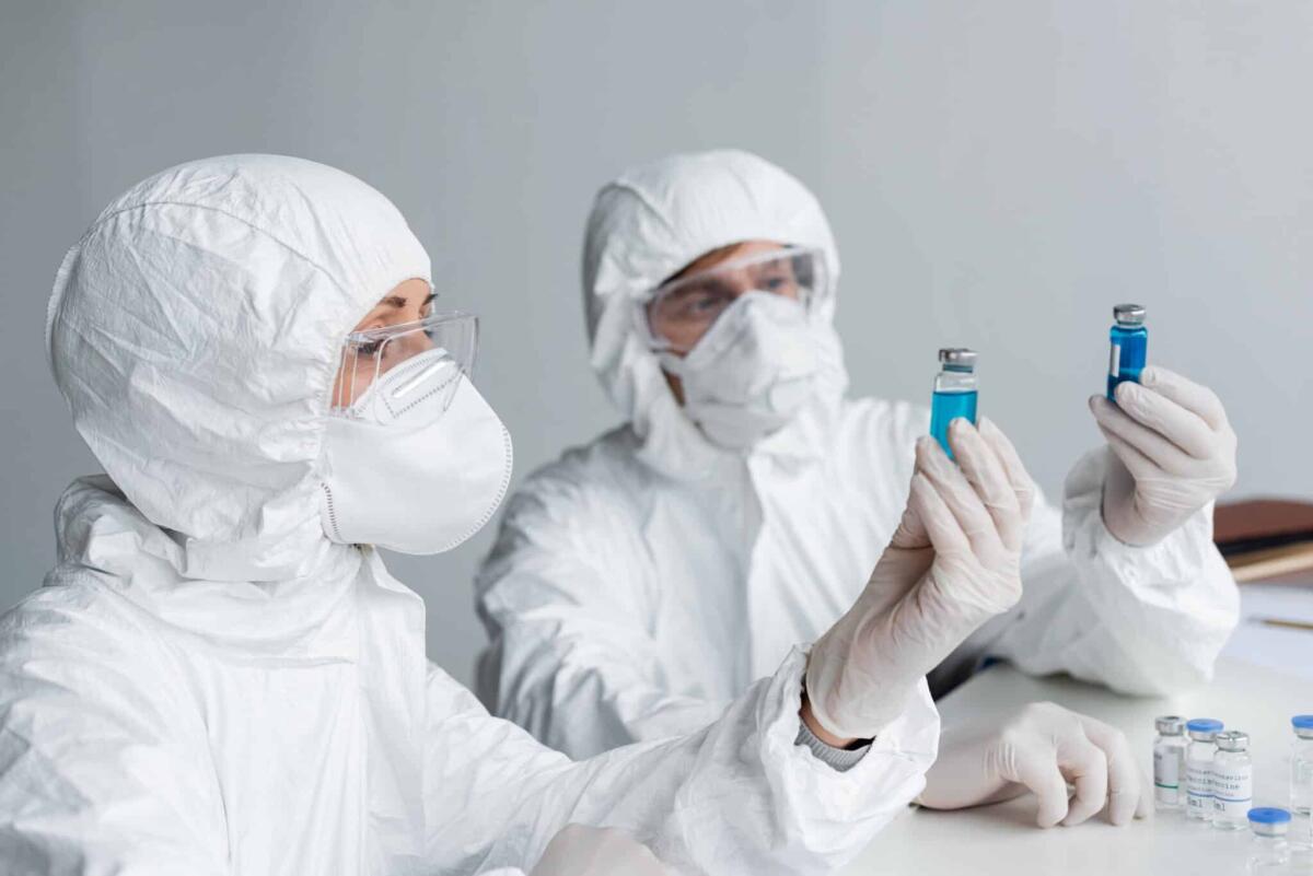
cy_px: 438
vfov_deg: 27.0
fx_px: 1824
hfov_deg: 39.6
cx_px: 656
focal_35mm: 50
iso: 200
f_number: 3.5
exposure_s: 1/200
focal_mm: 50
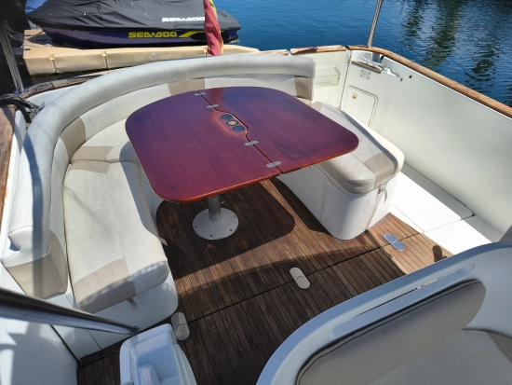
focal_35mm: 24
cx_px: 256
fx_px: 355
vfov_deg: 56.9
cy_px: 192
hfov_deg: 71.6
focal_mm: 5.56
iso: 100
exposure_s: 1/2725
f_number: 1.8
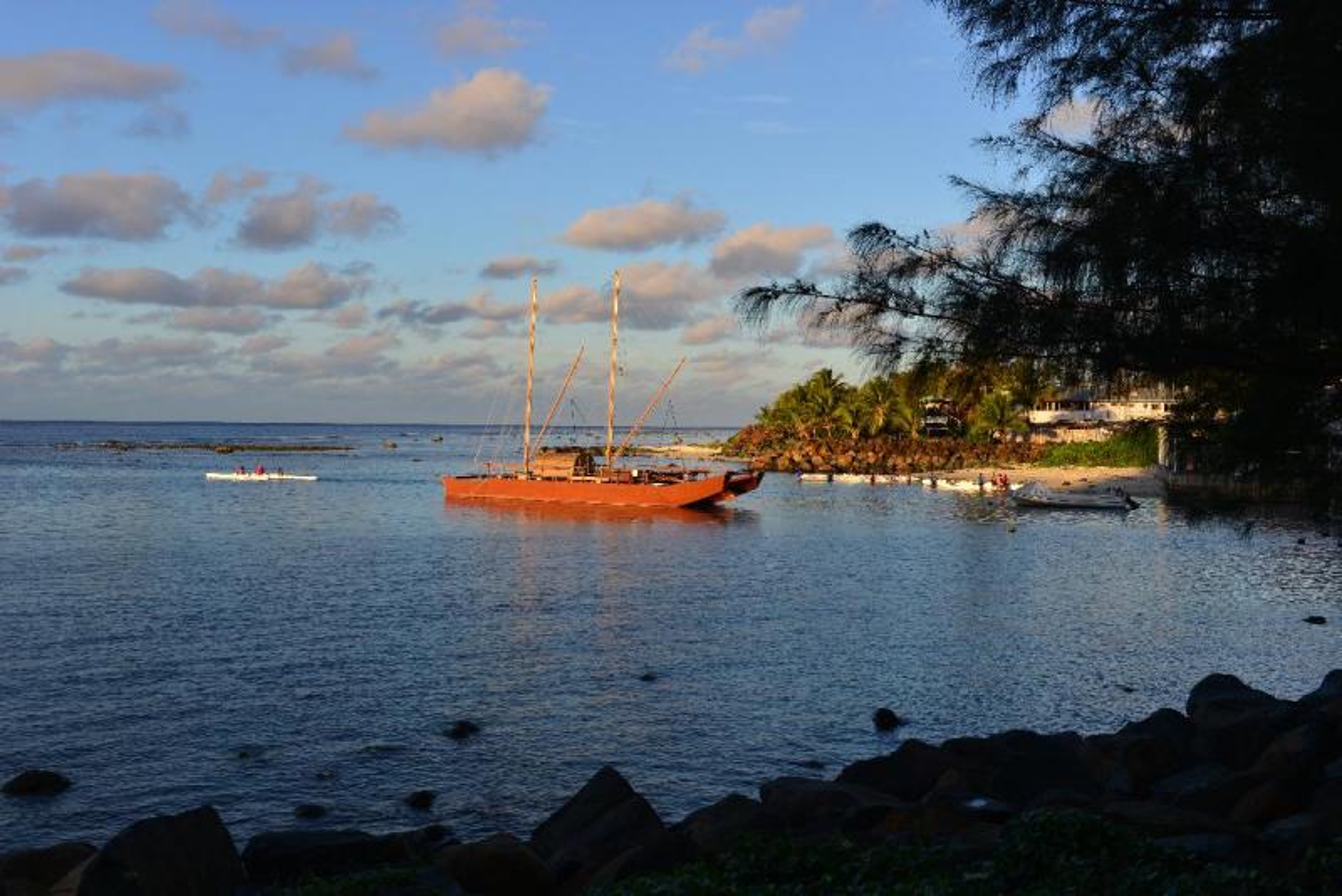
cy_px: 448
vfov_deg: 36.9
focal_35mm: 36
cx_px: 671
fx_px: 1342
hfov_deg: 53.1
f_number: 8
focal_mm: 36
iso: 200
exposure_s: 1/250
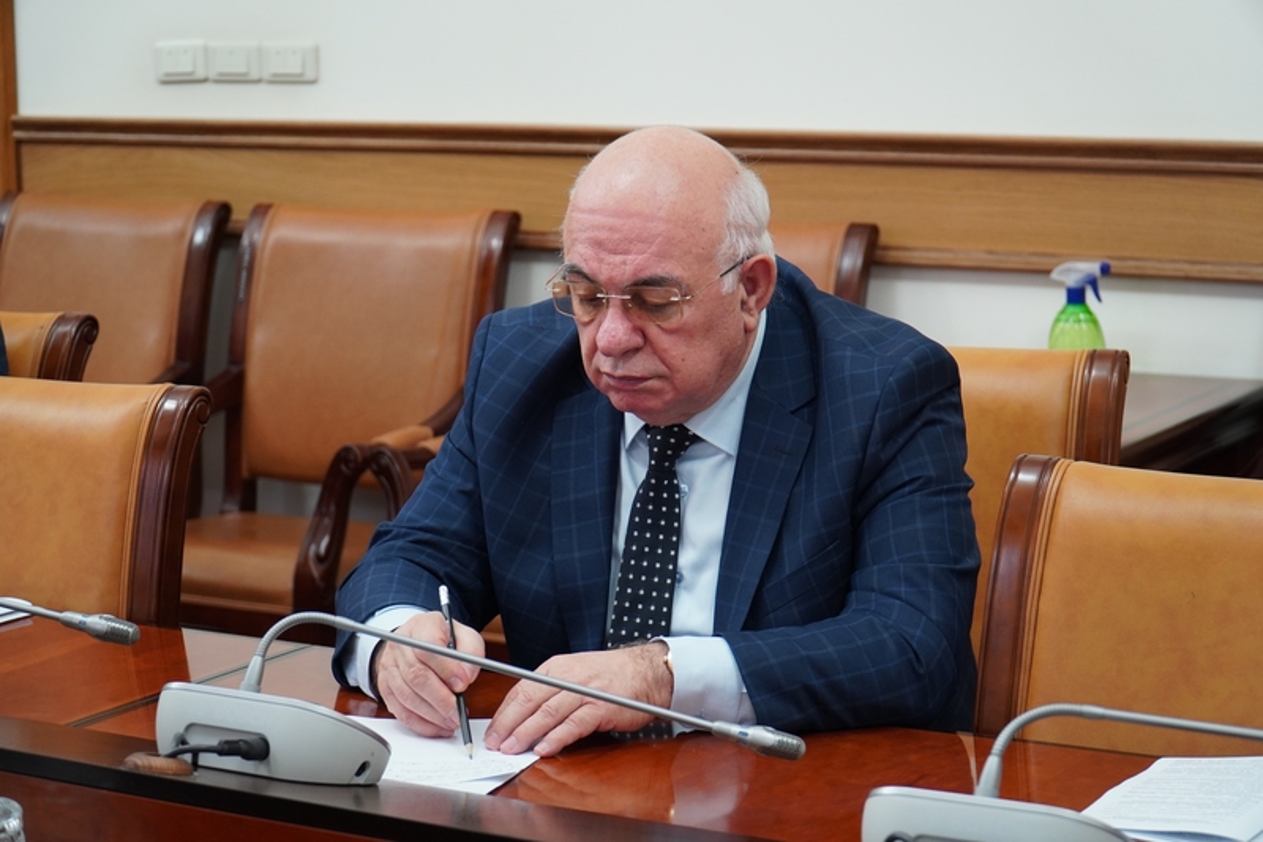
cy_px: 421
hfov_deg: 27.0
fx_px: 2631
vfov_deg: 18.2
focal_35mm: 75
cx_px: 632
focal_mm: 50
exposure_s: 1/80
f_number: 4
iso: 1000
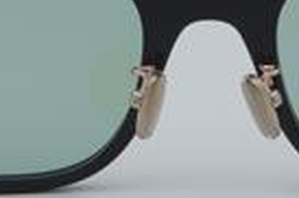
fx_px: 2003
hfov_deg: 8.5
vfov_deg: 5.7
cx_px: 212
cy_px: 81
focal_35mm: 241
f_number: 32
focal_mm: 55
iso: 100
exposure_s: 1/4
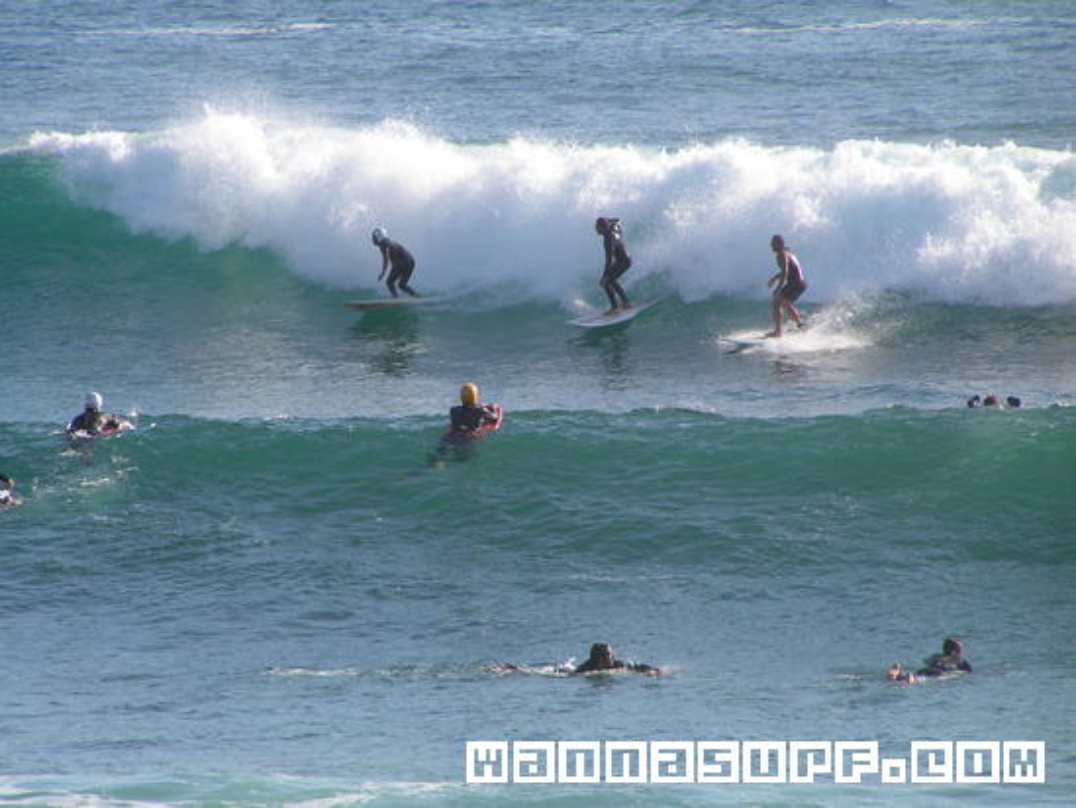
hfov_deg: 5.2
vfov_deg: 3.9
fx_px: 11814
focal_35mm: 380
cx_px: 538
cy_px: 404
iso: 50
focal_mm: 63
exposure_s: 1/640
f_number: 4
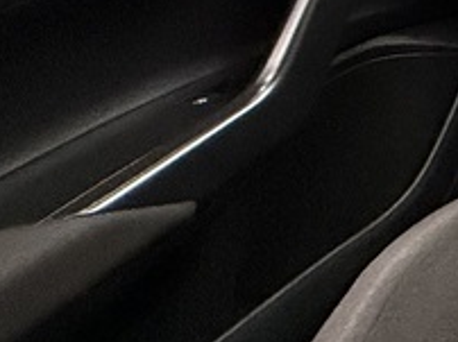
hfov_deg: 14.6
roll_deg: -0.9
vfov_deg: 16.1
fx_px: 938
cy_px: -337
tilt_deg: -10.9
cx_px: 1138
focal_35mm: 71
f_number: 2.2
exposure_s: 1/50
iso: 500
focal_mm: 2.22
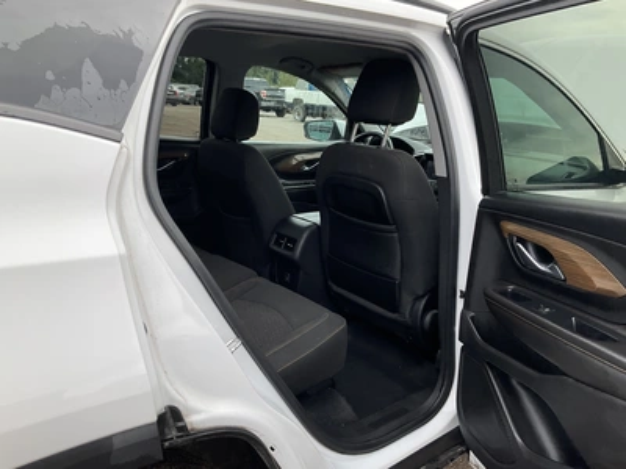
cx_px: 313
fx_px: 524
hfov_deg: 61.7
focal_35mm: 29
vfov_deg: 48.2
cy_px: 234
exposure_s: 1/482
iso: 25
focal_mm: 3
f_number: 1.8
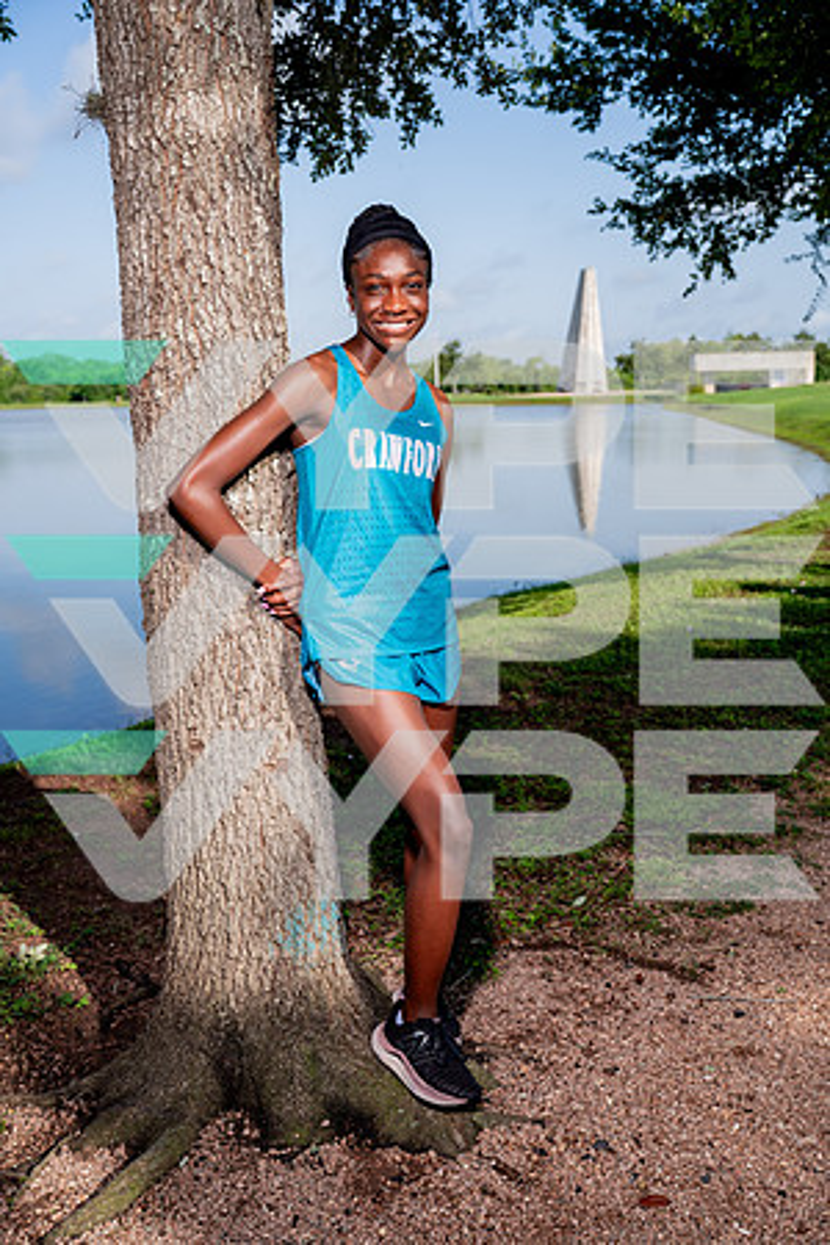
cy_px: 622
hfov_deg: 38.9
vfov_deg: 55.8
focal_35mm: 34
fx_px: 1176
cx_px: 415
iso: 100
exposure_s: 1/640
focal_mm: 34
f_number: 4
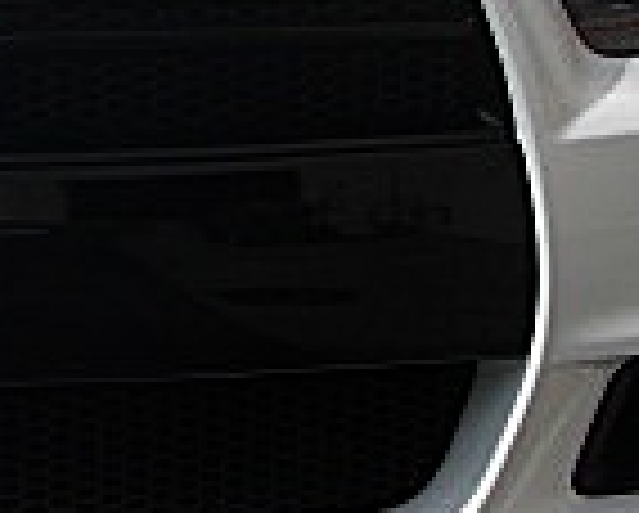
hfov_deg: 11.9
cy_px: 99
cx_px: -130
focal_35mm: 158
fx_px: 2992
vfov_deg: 9.8
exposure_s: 1/160
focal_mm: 6.3
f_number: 7.9
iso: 50
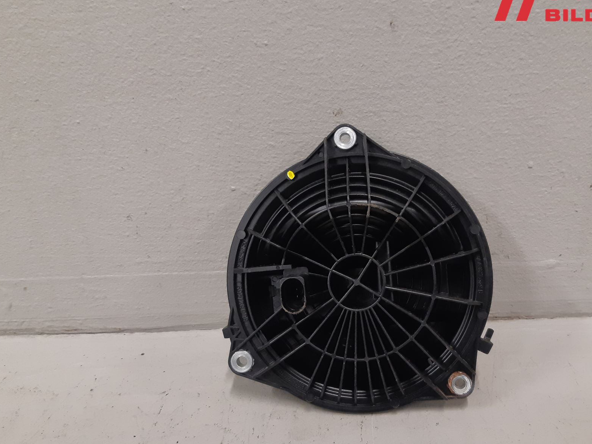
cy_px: 248
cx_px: 339
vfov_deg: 41.7
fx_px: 582
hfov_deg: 53.7
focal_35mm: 34
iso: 160
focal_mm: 3.93
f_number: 1.7
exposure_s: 1/50
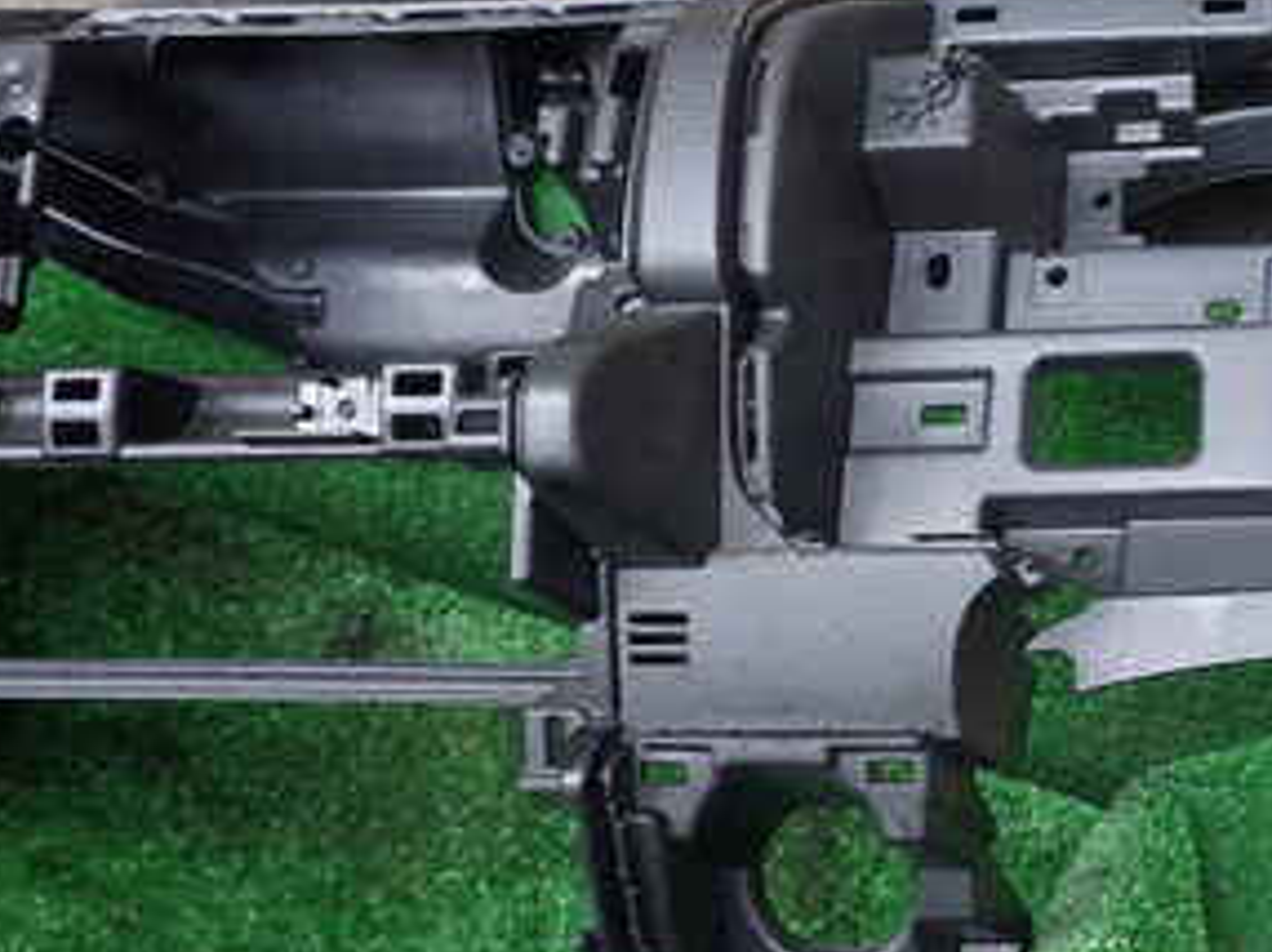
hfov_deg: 28.7
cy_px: 405
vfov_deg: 23.2
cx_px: 1299
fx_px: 2313
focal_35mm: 63
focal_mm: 5.4
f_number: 2.3
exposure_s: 1/30
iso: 200
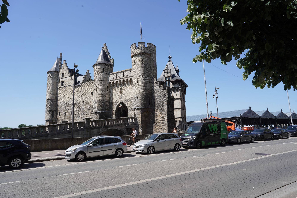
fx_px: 198
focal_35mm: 24
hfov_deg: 73.7
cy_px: 99
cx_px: 148
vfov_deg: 53.1
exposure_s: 1/100
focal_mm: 24
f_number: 14
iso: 100
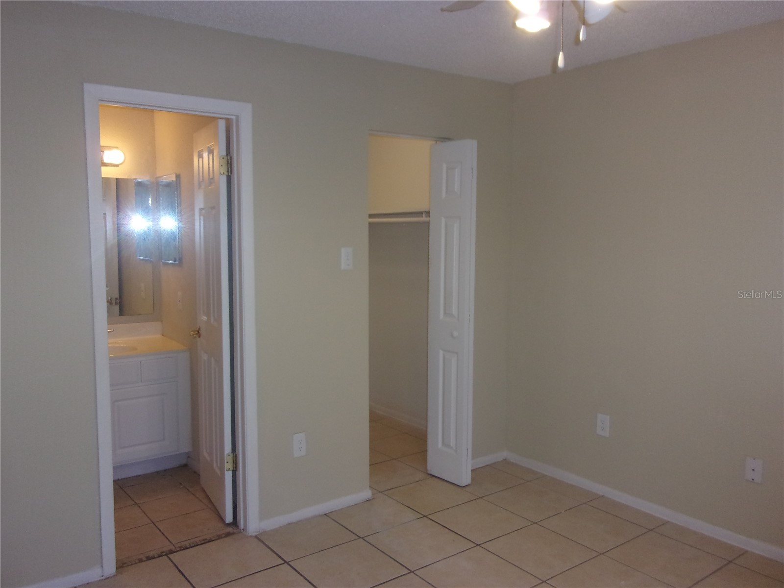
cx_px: 392
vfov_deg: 49.7
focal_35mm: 28
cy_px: 294
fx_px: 634
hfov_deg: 63.4
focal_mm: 5.1
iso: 200
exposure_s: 1/34
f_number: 3.9
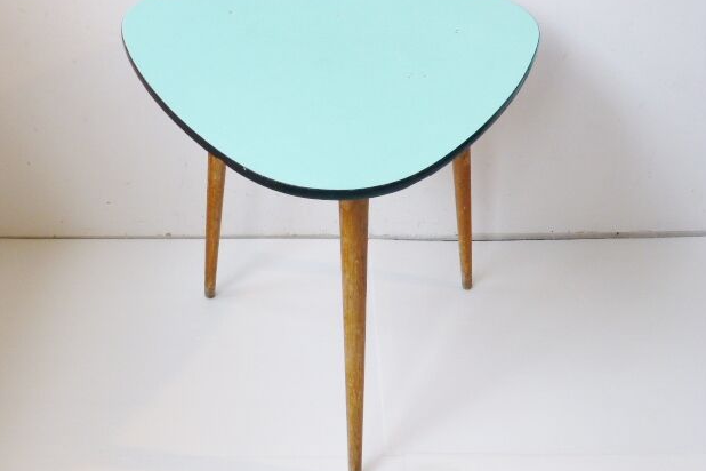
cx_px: 346
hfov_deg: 46.4
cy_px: 225
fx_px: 824
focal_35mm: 42
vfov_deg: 31.9
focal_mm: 6.9
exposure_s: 1/60
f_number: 3.9
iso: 250
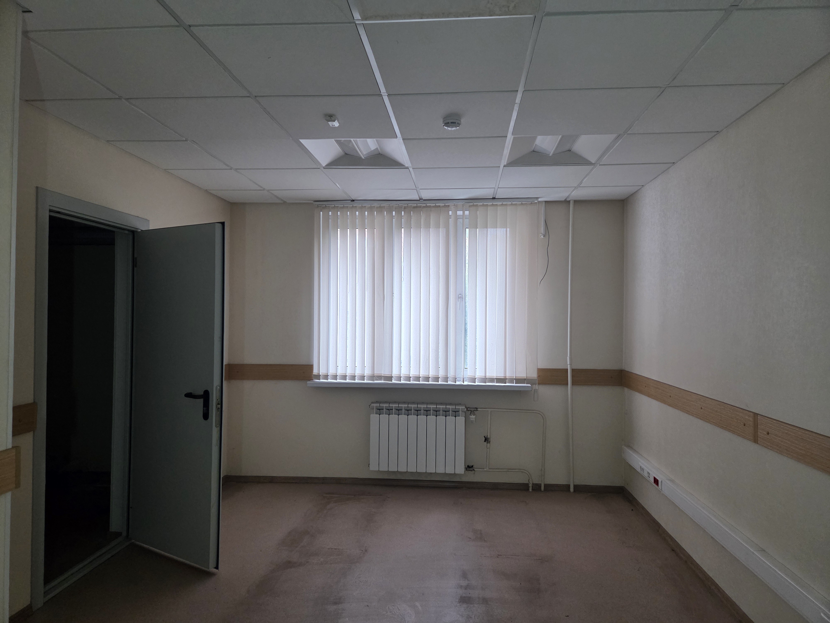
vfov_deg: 58.9
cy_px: 312
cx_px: 415
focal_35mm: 23
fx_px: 551
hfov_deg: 73.9
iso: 500
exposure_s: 1/100
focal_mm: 5.4
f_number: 1.8
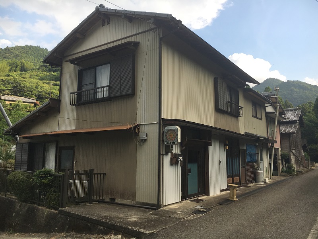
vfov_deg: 48.2
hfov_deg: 61.7
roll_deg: -2.1
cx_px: 159
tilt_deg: +8.7
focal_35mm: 29
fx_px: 266
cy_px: 120
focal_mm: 4.15
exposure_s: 1/439
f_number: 2.2
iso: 25
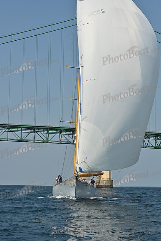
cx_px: 80
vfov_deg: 28.8
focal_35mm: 70
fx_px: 469
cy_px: 120
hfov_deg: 19.5
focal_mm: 70
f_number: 11
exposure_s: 1/1250
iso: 320
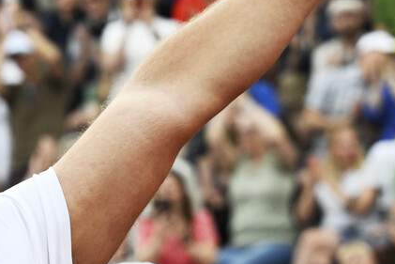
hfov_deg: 4.2
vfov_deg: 2.8
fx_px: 5422
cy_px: 174
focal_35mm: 494
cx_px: -161
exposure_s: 1/800
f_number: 5
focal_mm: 130
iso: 800
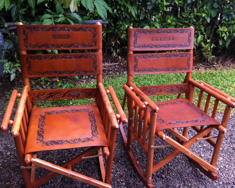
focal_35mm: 37
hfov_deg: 49.1
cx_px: 111
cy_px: 95
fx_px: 257
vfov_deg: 40.1
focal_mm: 3.85
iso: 80
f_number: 2.8
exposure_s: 1/46
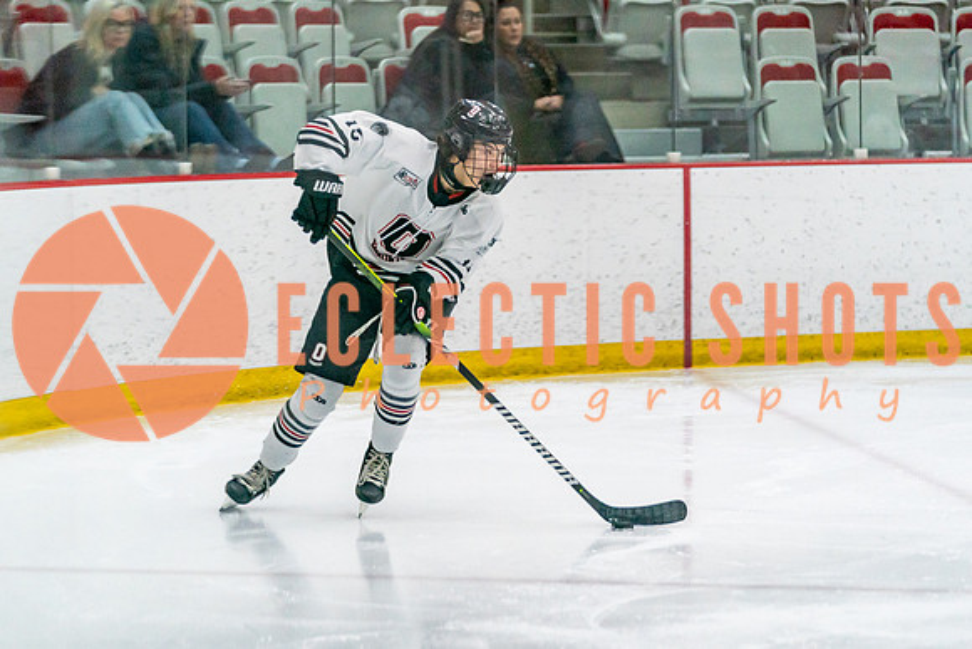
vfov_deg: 8.0
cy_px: 328
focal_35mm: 171
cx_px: 486
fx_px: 4620
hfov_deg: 12.0
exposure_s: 1/1250
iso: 3200
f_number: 2.8
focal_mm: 143
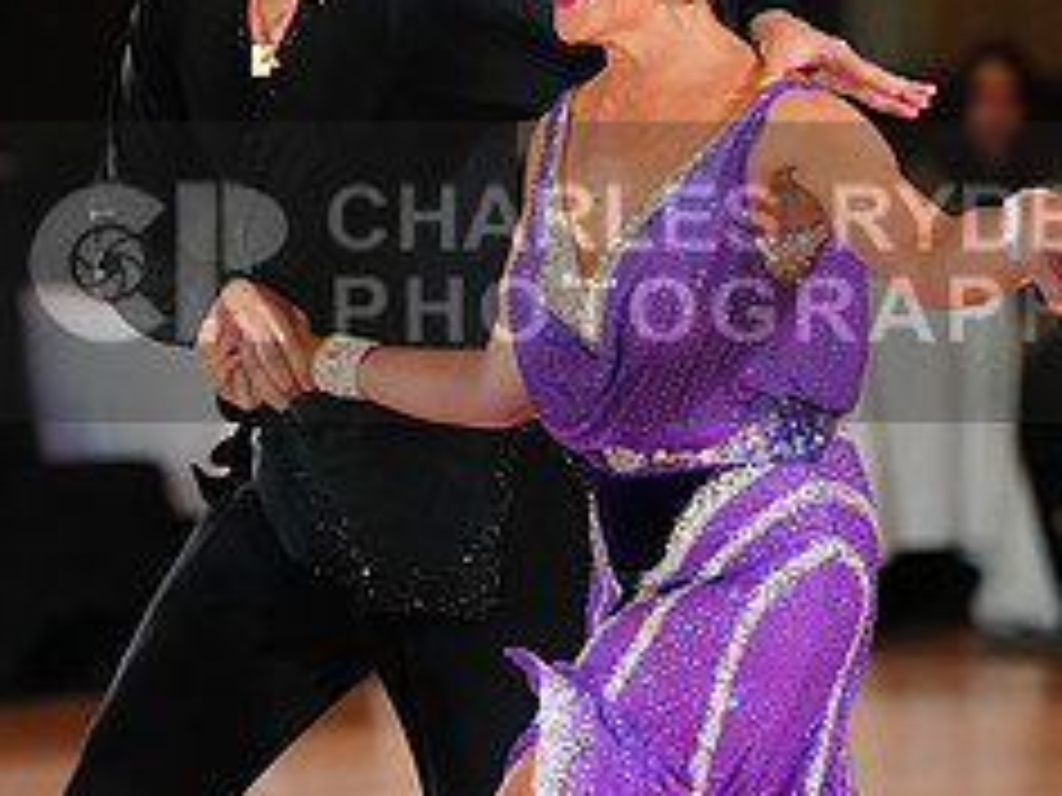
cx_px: 605
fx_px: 9848
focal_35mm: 321
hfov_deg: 6.2
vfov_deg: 4.6
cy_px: 274
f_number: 3.2
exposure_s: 1/640
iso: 3200
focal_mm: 136
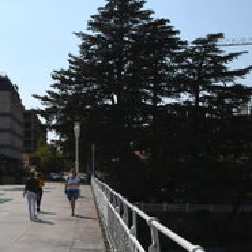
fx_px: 453
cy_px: 148
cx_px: 1
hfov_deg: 29.1
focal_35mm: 55
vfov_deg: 31.0
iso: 100
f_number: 8
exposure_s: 1/640
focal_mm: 20
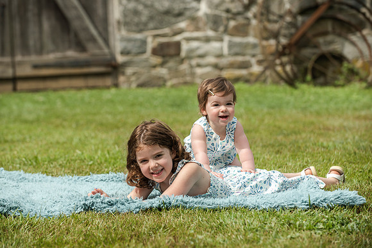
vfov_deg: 10.9
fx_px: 1299
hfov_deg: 16.3
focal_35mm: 126
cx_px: 177
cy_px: 118
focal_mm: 120
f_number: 4.5
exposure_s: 1/2500
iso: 400
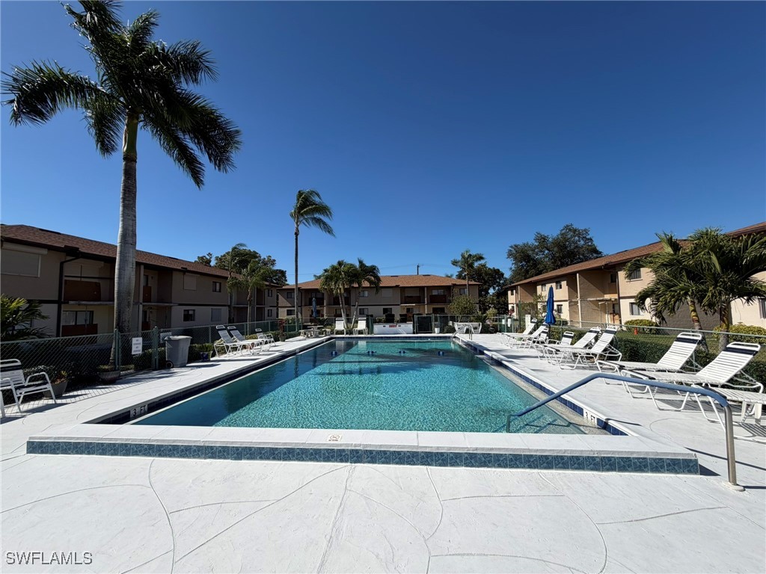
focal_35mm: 14
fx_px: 310
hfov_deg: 102.1
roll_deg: +0.9
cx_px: 383
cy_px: 287
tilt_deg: +4.6
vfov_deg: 85.7
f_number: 2.2
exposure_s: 1/1464
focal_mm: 2.22
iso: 20
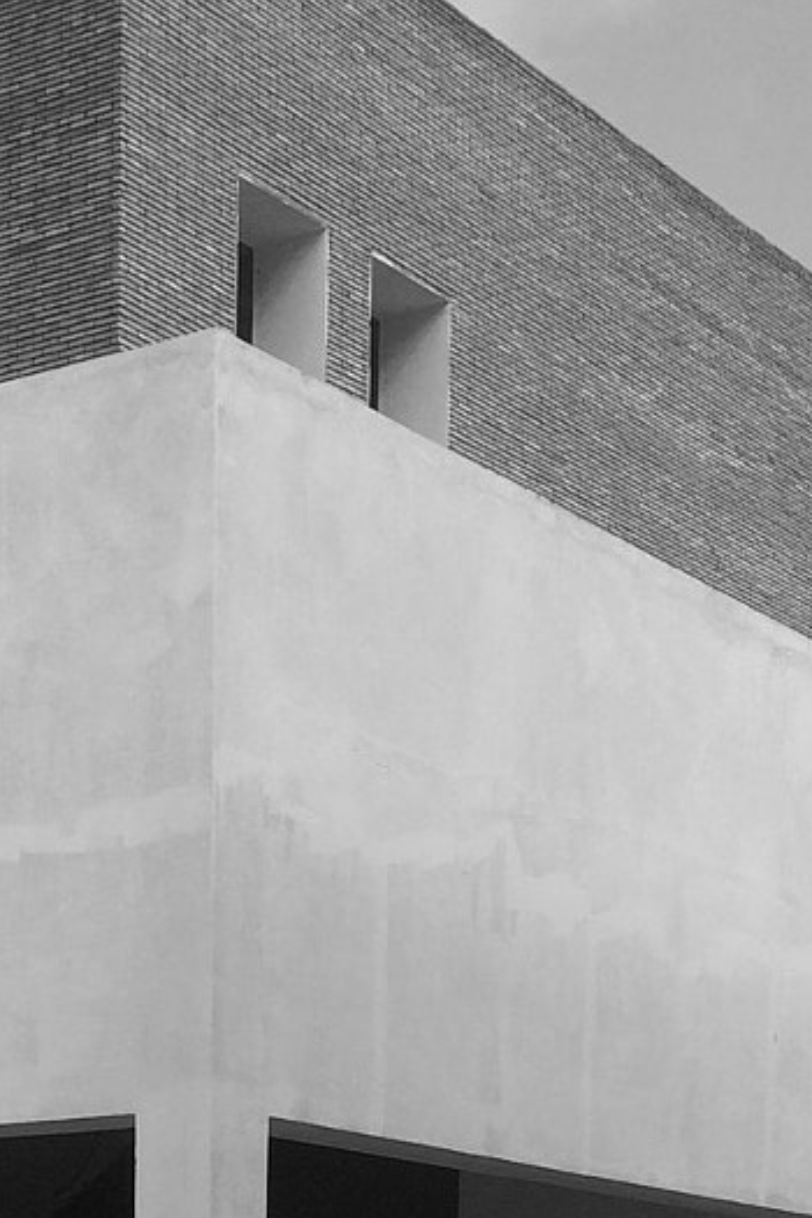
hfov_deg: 14.7
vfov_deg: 19.7
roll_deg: +1.1
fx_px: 3112
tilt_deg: -5.3
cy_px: 1747
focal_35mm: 92
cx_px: 128
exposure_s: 1/1053
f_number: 2.2
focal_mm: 4.15
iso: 32
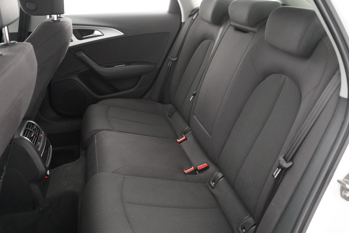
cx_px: 199
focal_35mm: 33
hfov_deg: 57.0
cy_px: 104
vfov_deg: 39.9
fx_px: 320
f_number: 3.5
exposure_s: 1/60
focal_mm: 28
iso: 10000
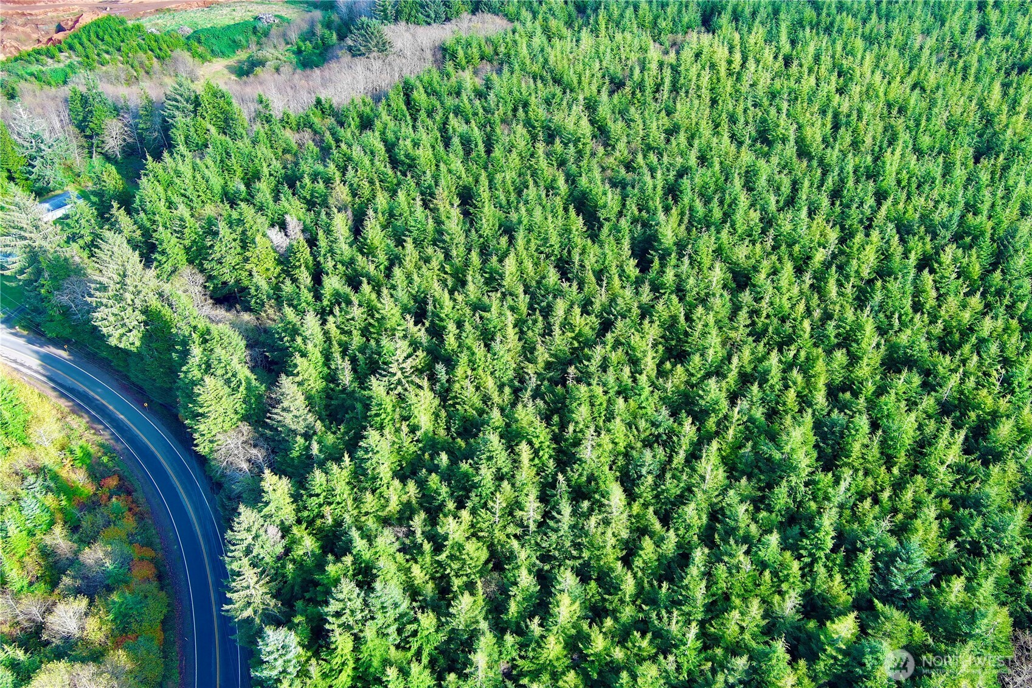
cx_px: 516
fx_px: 831
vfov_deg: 45.0
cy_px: 344
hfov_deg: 63.7
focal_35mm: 29
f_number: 2.8
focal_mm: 10.57
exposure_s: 1/238
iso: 100
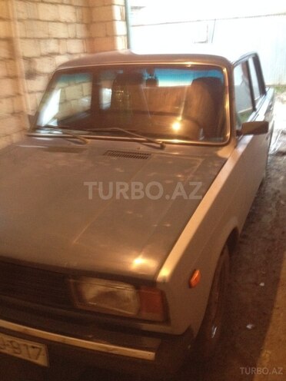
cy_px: 190
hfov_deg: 40.7
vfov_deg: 52.6
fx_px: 386
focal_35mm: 35
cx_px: 143
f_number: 2.4
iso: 320
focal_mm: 4.28
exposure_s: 1/15
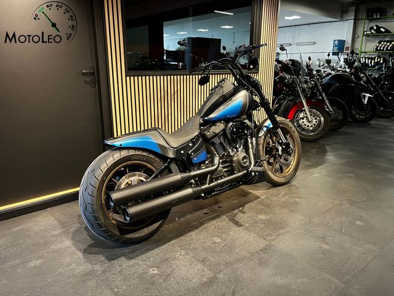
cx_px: 197
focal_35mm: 26
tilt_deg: -16.2
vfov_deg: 53.1
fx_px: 296
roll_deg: +0.0
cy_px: 148
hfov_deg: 67.3
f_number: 1.6
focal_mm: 5.1
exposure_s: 1/50
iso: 320
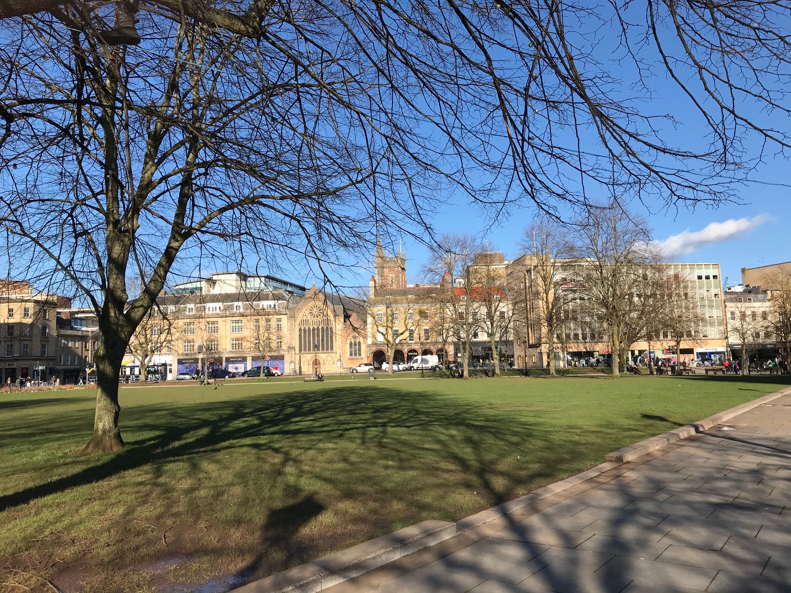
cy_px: 296
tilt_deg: +5.1
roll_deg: +1.0
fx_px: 640
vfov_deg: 49.7
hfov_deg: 63.4
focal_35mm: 28
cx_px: 396
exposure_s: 1/2037
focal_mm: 3.99
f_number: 1.8
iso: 20
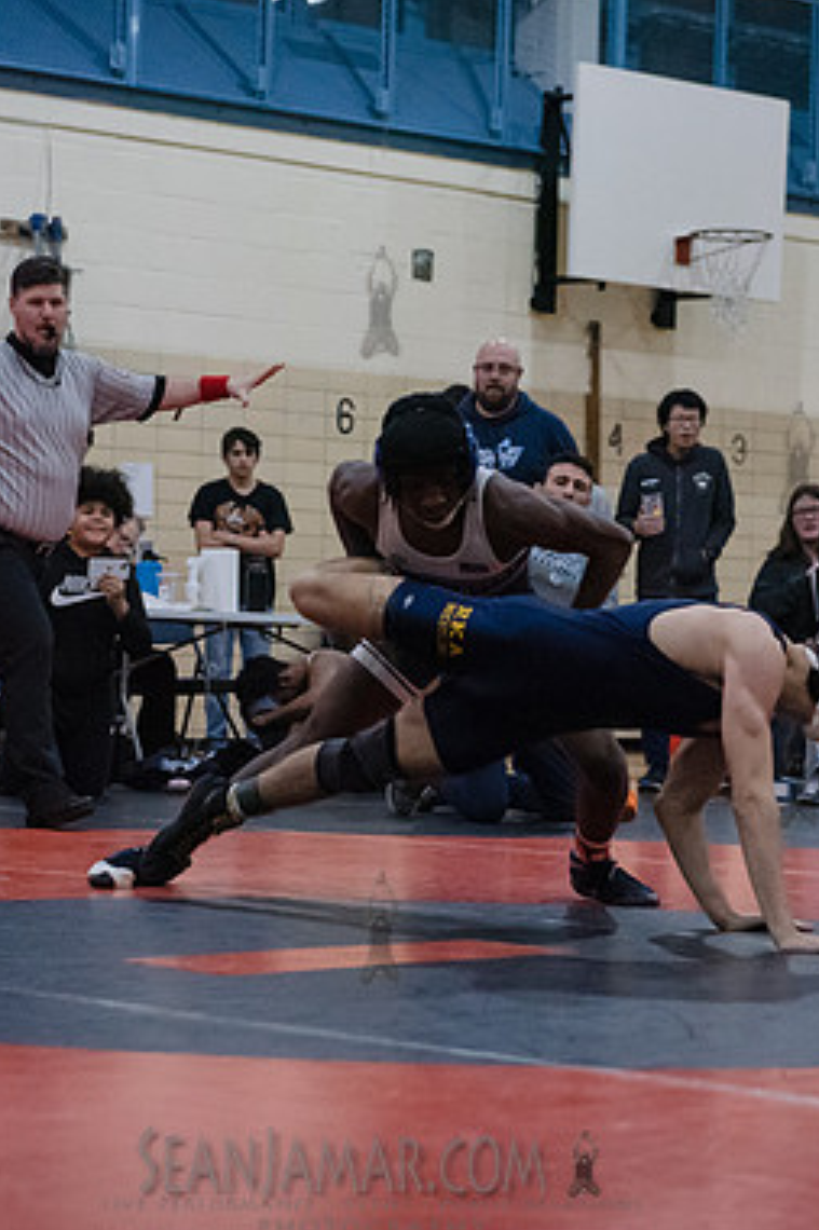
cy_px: 613
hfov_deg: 12.8
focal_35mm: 107
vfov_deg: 19.1
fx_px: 3654
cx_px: 379
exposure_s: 1/400
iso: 8000
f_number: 3.2
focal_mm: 70
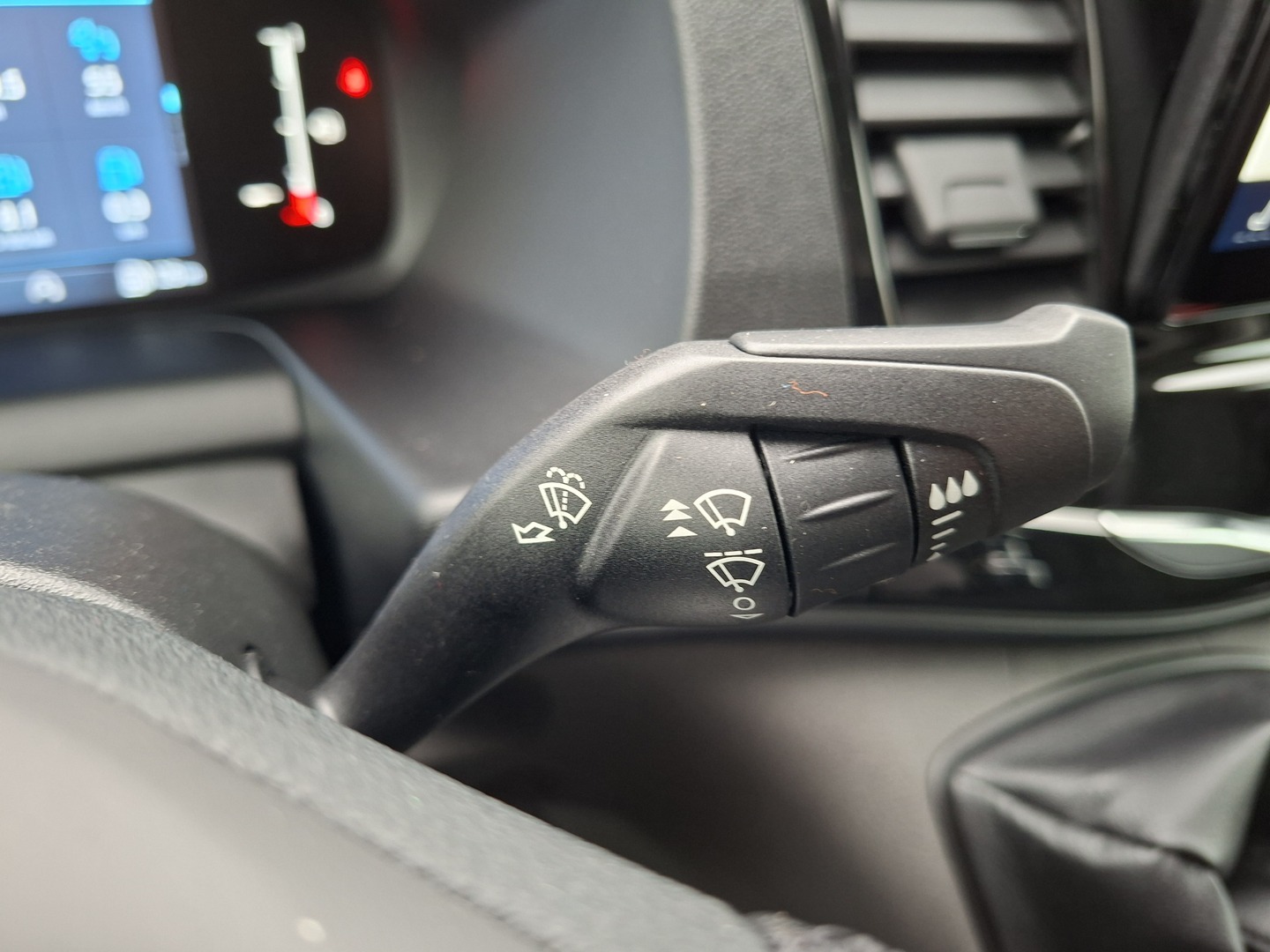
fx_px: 844
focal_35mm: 23
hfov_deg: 73.9
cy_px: 476
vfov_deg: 58.9
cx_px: 635
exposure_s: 1/24
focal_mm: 5.54
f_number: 1.8
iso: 400
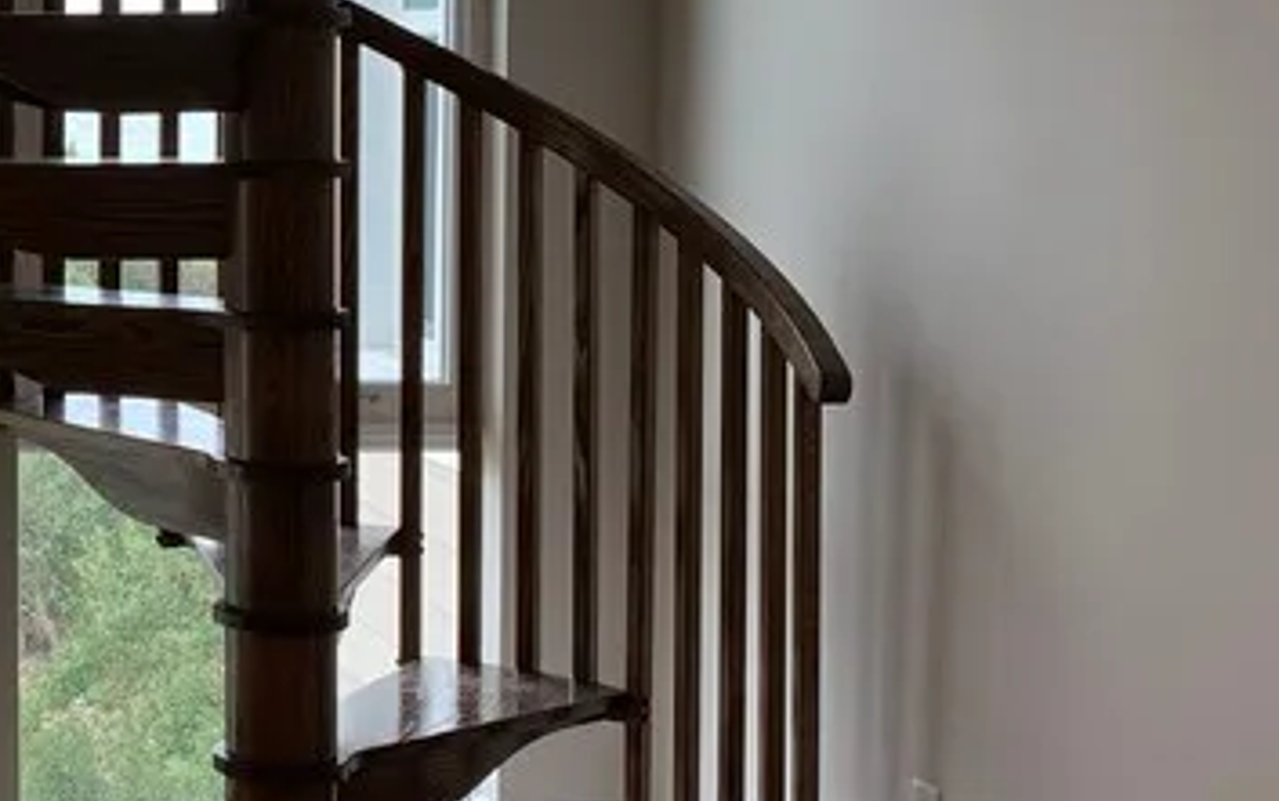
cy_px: 192
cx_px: -428
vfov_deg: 16.7
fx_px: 2720
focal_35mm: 78
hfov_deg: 23.2
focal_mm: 4.25
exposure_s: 1/60
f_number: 1.8
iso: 64
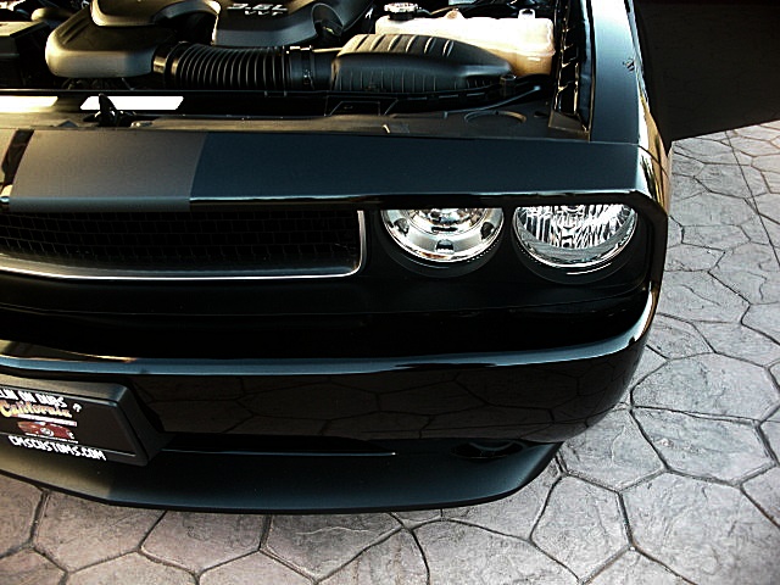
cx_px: 390
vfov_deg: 39.7
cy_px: 292
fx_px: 811
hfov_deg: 51.4
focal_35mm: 36
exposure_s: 1/60
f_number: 2.8
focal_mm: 6.3
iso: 200
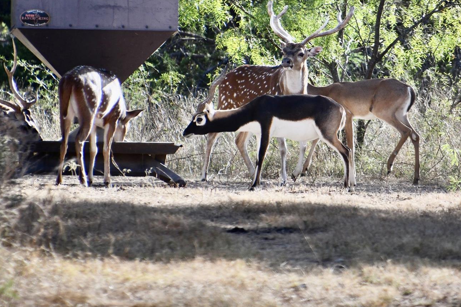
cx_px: 306
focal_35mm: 952
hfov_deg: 2.2
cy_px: 85
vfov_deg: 1.4
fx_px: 12187
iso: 360
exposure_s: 1/500
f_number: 6.3
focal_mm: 400
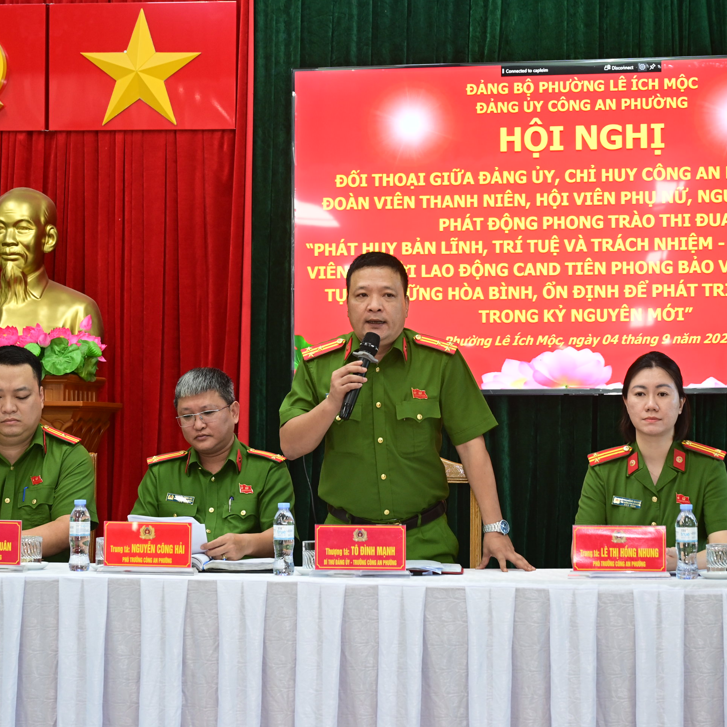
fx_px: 1830
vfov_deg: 22.5
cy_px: 360
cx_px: 346
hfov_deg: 22.5
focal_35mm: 77
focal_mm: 58
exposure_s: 1/125
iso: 1250
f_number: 4
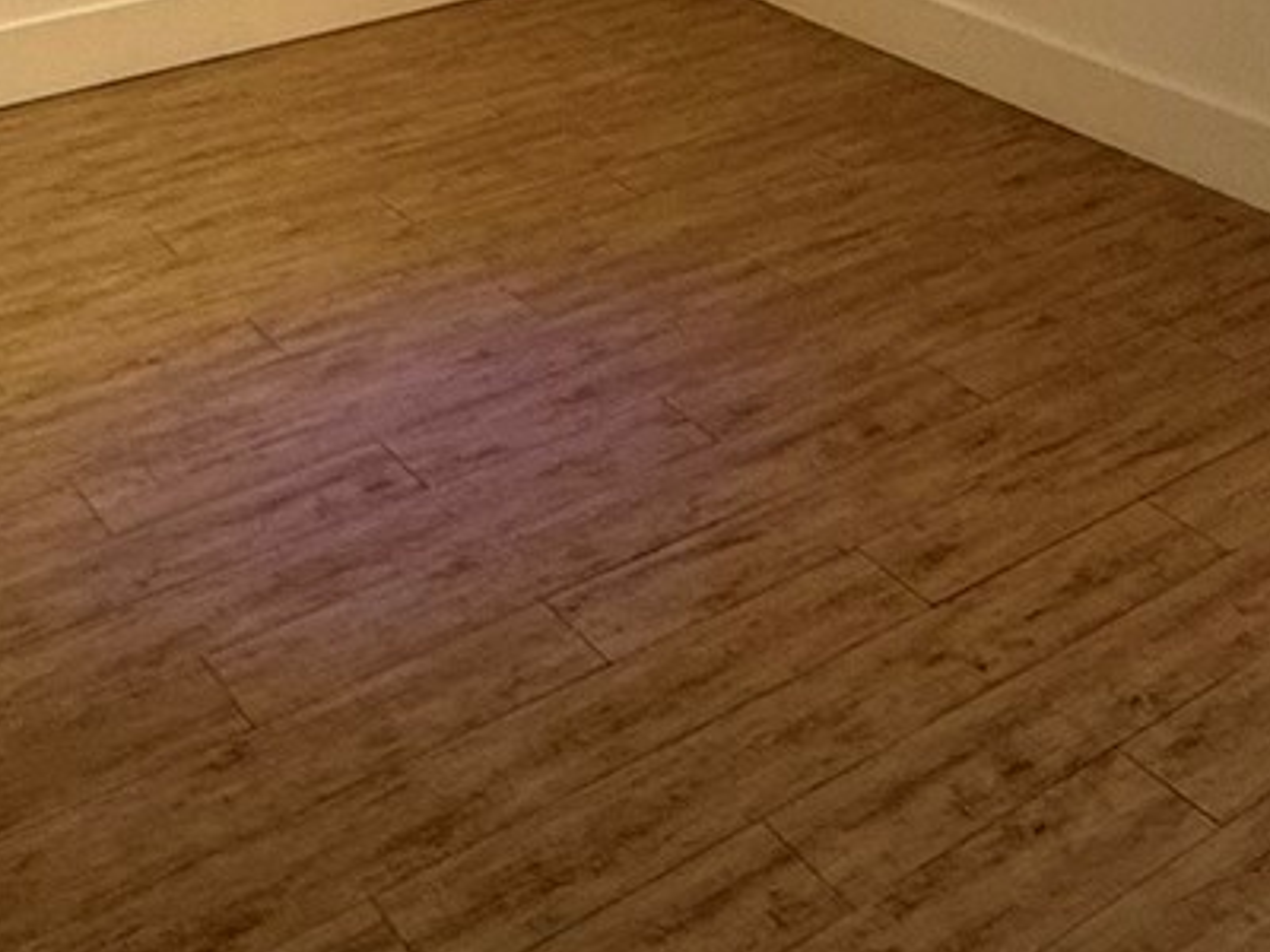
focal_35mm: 56
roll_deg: -1.3
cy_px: -136
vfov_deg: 24.1
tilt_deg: -12.9
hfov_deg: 32.3
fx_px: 2055
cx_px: 1194
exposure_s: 1/60
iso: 200
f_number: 2.2
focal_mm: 2.22
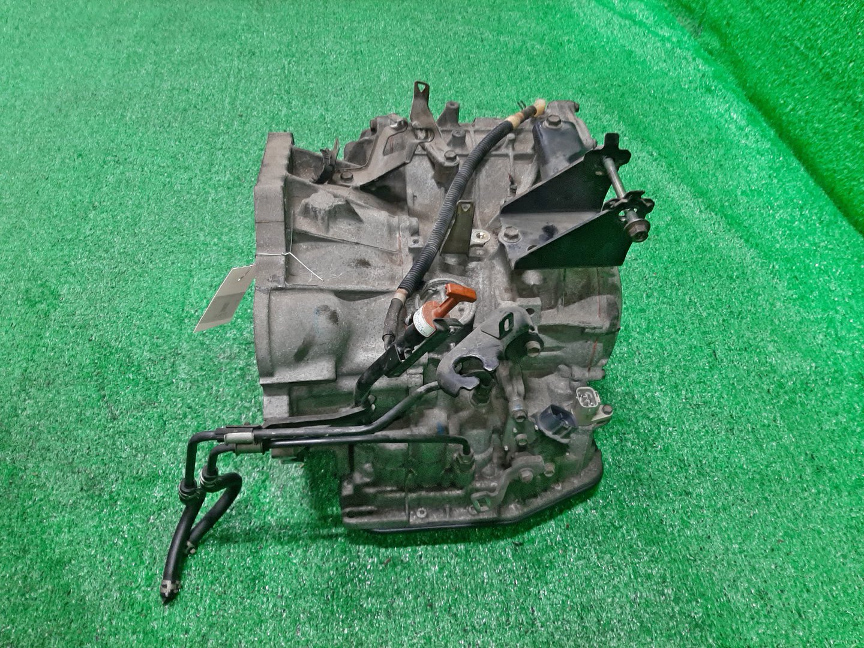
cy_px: 324
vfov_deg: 53.1
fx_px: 649
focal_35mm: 26
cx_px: 432
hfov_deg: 67.3
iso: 159
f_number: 1.7
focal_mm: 3.93
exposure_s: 1/50
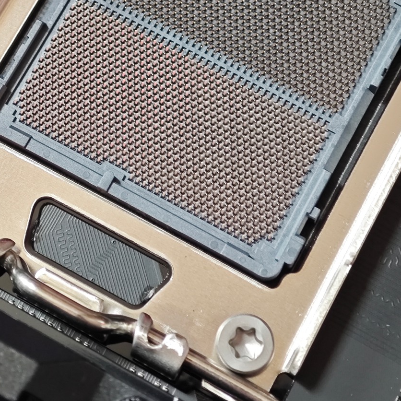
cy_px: 74
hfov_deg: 14.8
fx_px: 1547
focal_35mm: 118
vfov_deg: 14.7
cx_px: 166
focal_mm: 9
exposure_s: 1/33.3
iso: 1000
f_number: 2
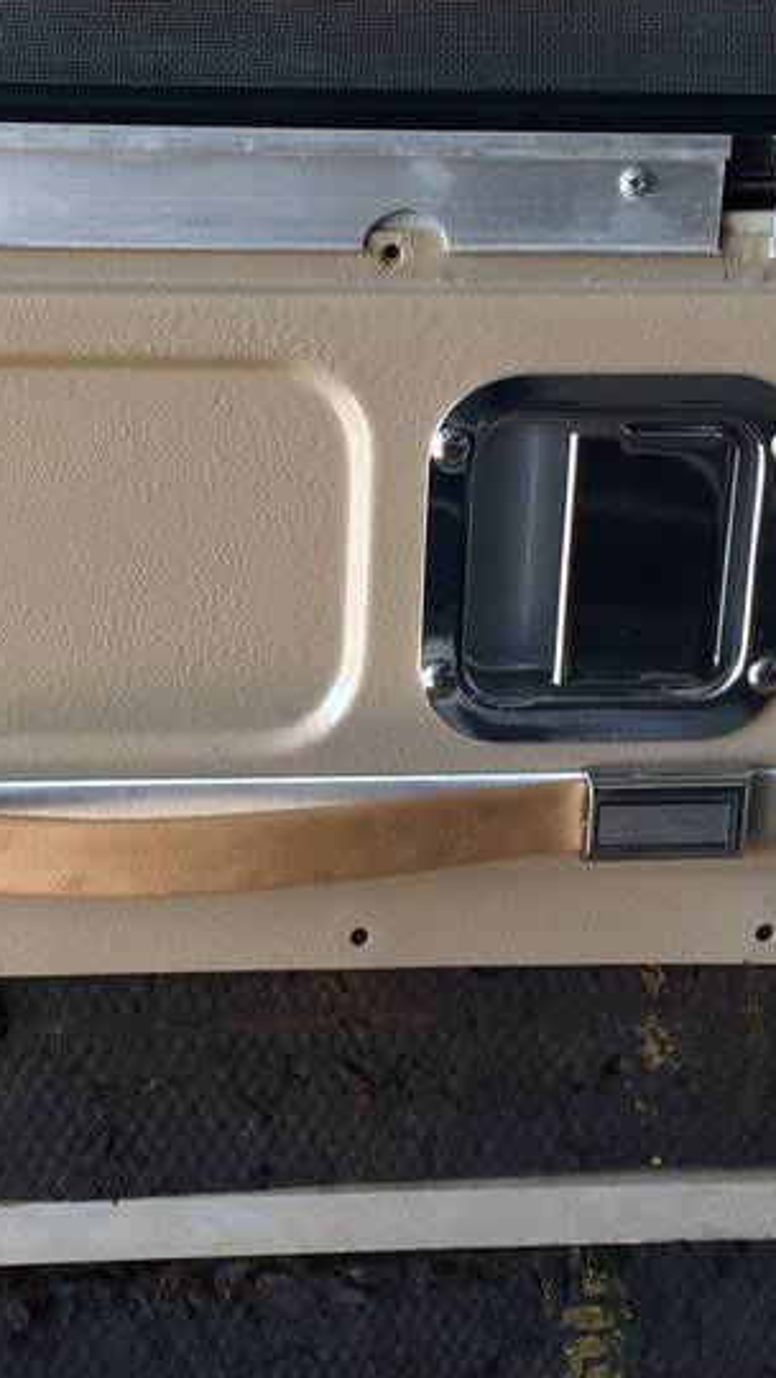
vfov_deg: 42.0
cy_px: 625
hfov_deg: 24.3
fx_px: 1791
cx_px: 245
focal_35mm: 49
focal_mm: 4.12
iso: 32
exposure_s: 1/40
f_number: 2.2
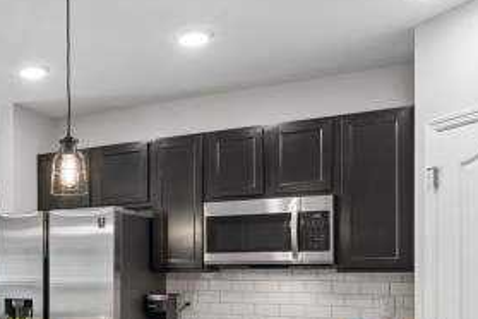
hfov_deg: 41.4
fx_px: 571
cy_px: 280
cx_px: 36
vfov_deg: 30.0
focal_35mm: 43
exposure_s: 1/4
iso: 100
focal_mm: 10
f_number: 7.1
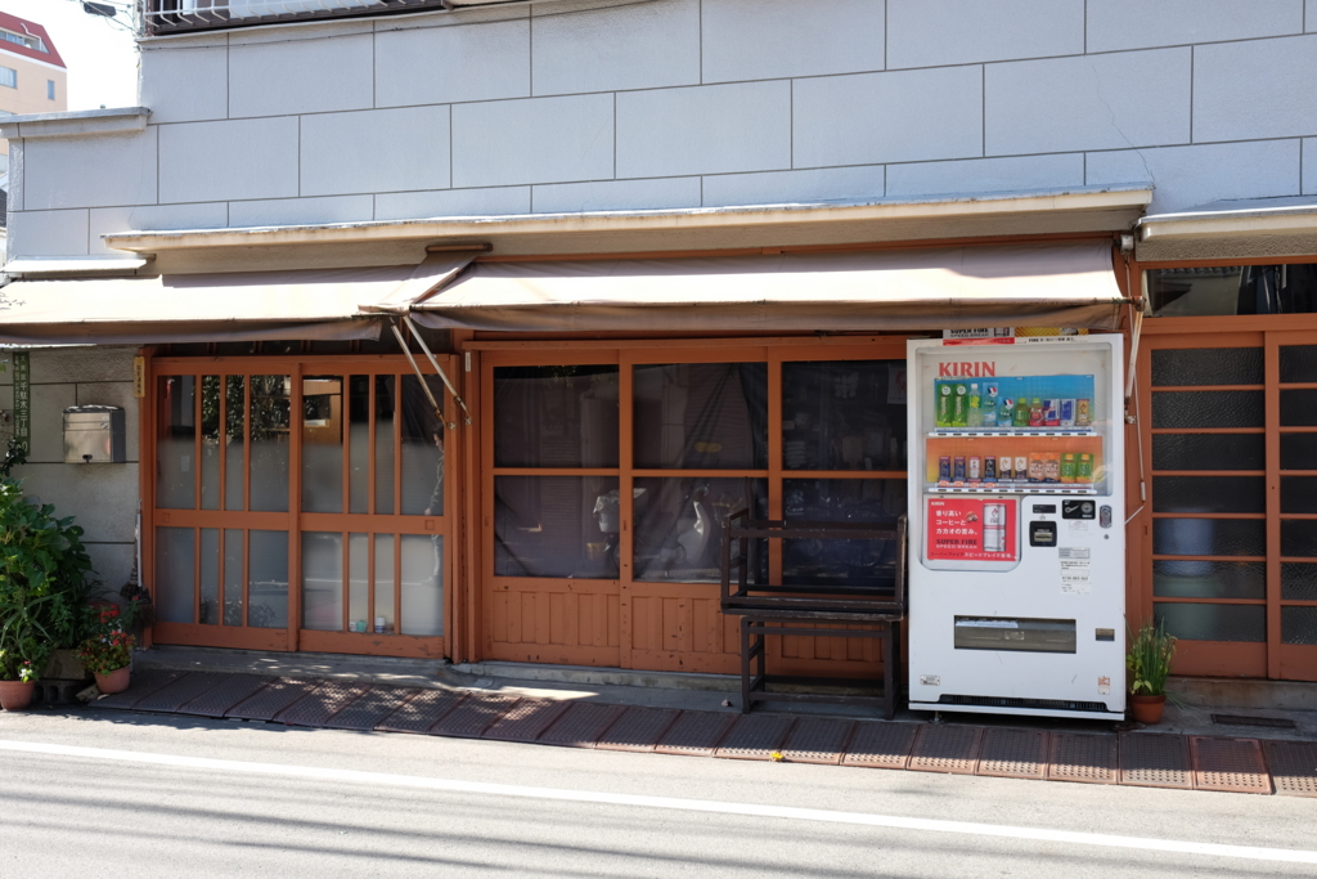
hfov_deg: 54.4
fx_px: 1281
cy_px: 440
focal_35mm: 35
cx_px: 658
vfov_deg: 37.9
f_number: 4.5
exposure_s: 1/150
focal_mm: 23
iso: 200
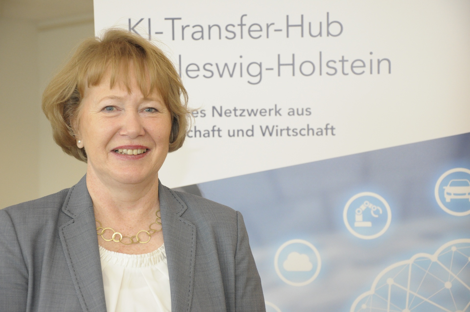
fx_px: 1369
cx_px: 235
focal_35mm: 105
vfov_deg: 13.0
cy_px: 156
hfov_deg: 19.5
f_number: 7.1
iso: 1600
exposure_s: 1/125
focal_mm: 70
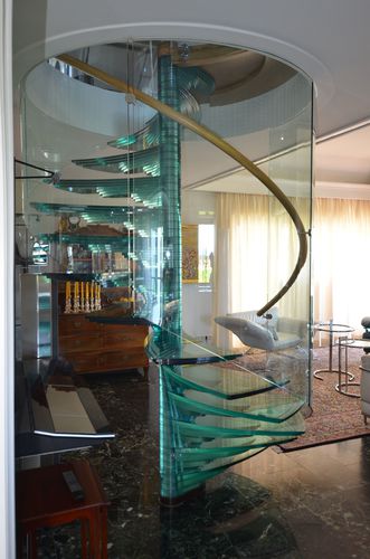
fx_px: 441
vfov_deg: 64.7
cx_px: 185
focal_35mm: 28
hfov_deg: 45.5
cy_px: 280
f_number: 4.2
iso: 800
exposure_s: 1/60
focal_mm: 19
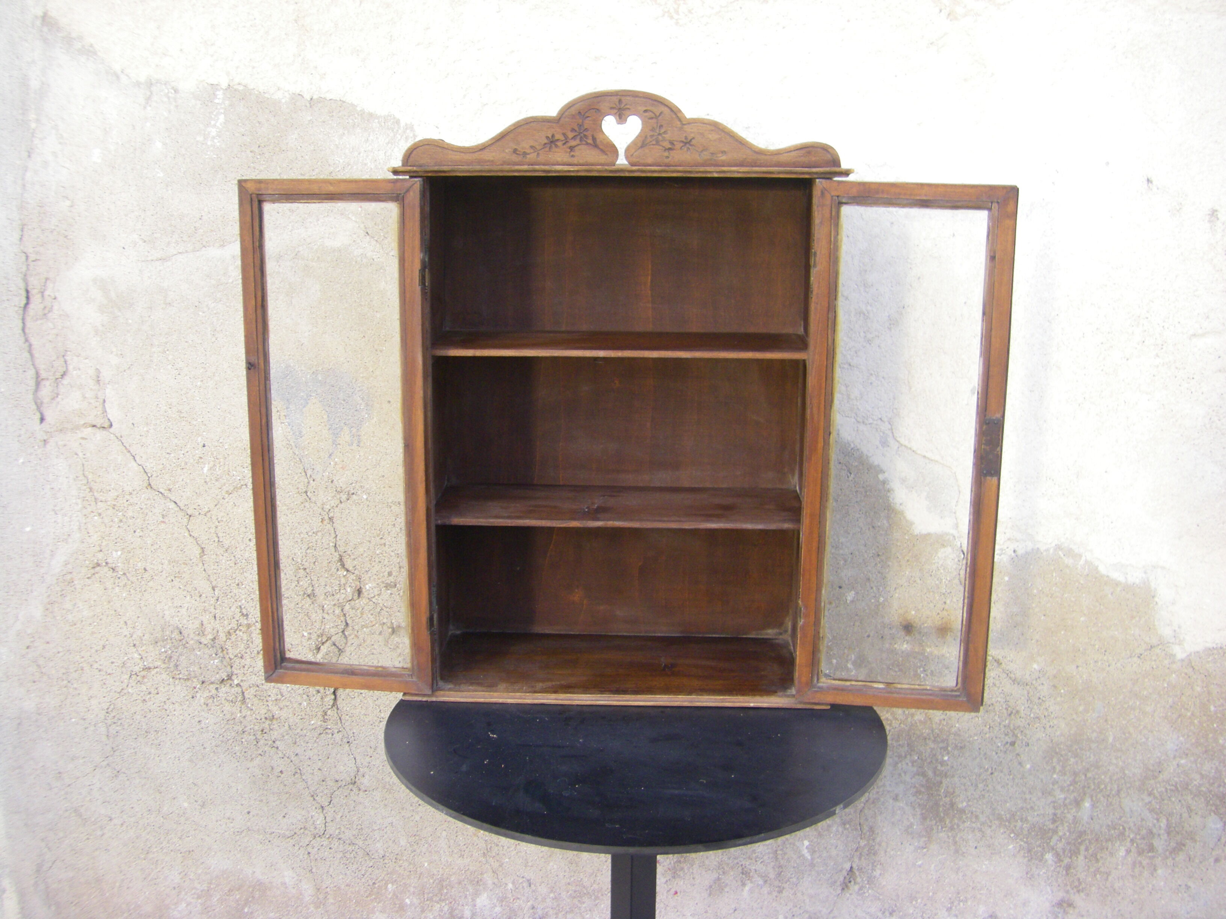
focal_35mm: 38
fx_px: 1346
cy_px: 460
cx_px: 613
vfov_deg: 37.7
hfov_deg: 49.0
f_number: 3.5
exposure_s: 1/50
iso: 160
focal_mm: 6.3
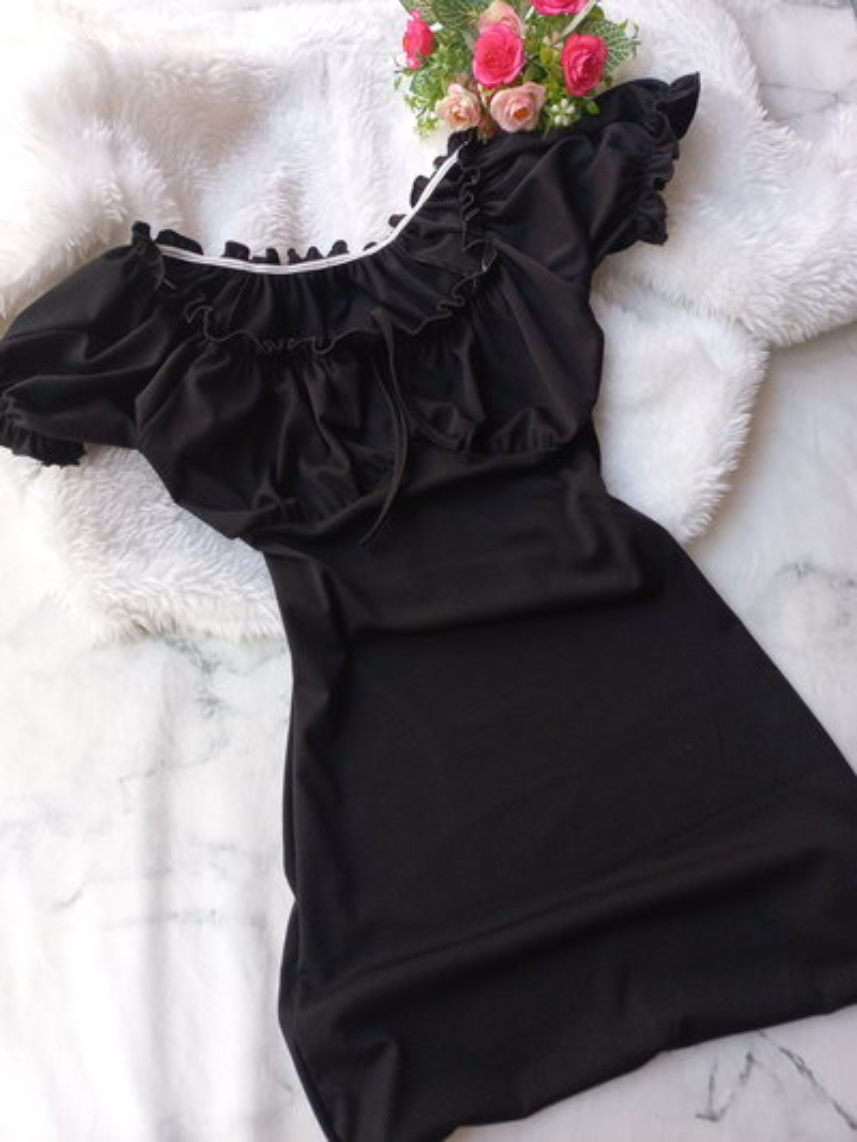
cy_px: 571
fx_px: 825
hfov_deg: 54.9
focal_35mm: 25
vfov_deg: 69.4
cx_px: 428
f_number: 1.8
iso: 200
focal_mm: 4.6
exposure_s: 1/198
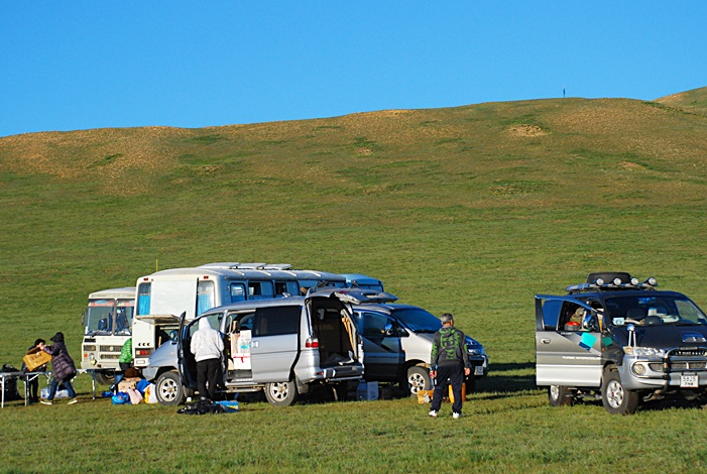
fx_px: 1751
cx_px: 336
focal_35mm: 89
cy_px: 233
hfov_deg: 22.8
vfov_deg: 15.4
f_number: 6.3
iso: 400
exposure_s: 1/1250
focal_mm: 52
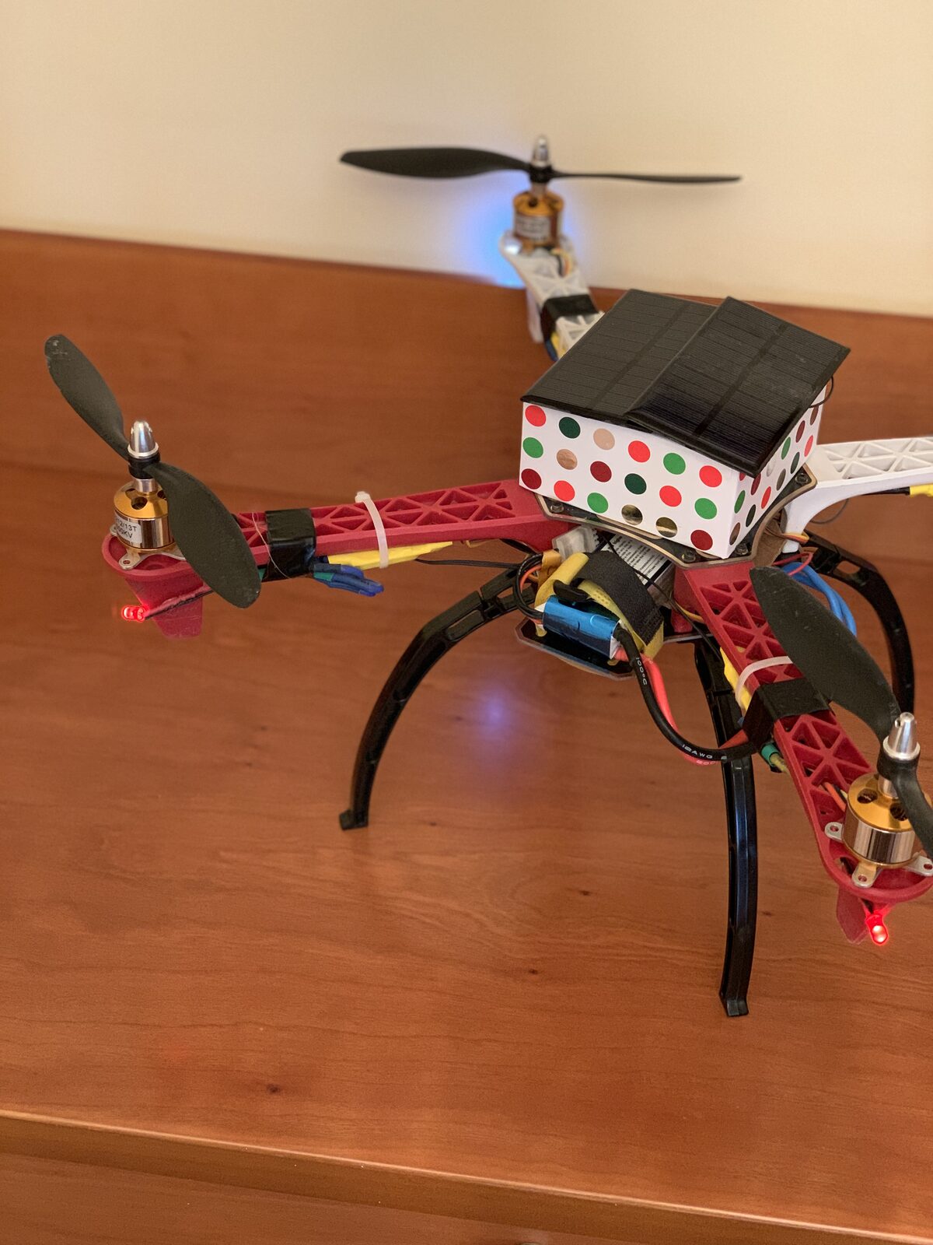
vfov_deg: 36.8
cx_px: 466
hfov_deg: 28.0
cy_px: 622
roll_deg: -2.8
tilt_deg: -38.0
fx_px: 1869
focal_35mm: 52
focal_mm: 6
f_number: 2.4
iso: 400
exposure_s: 1/50
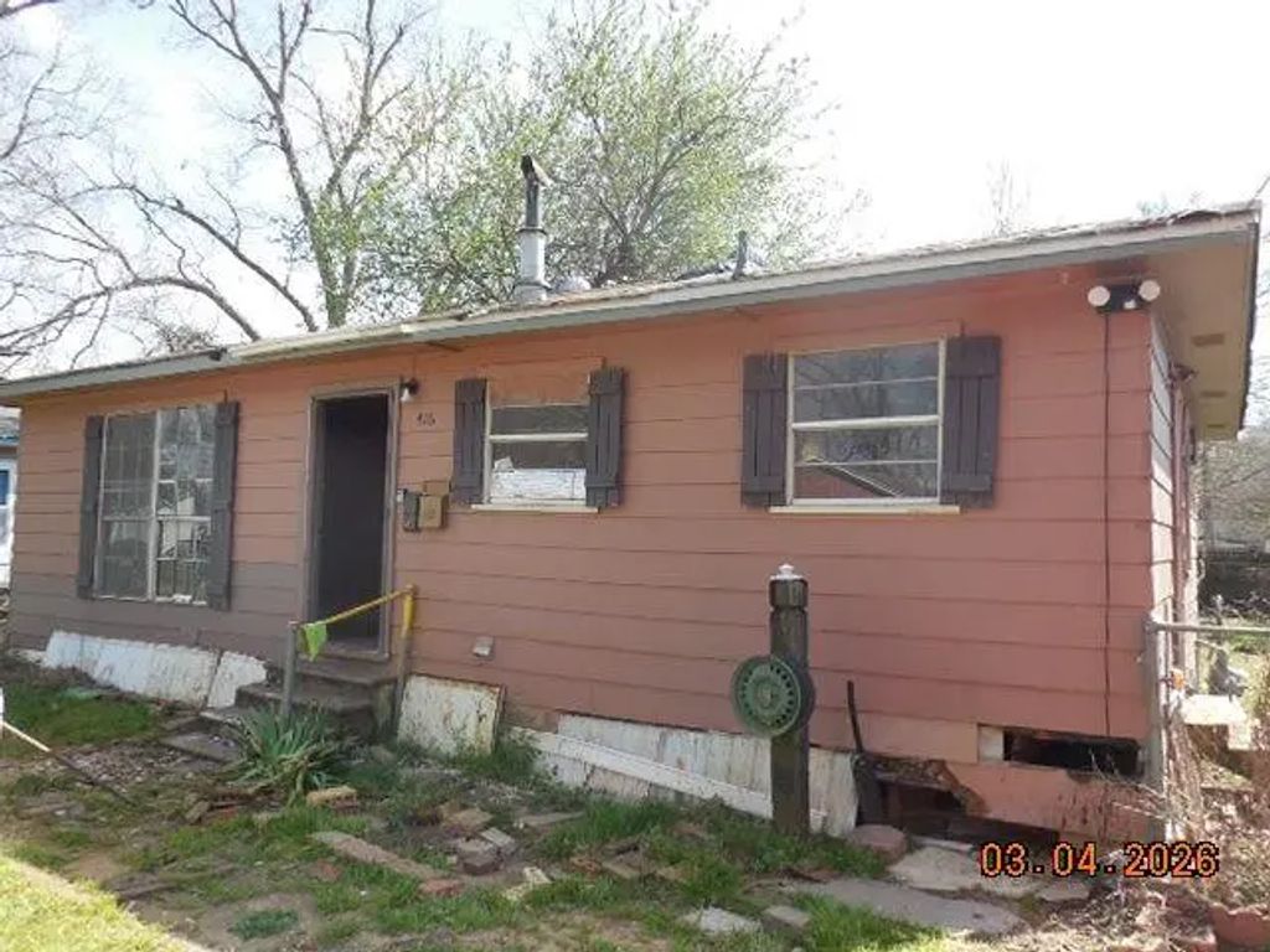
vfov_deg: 54.9
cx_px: 635
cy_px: 476
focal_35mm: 25
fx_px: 917
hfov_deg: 69.4
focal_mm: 4.5
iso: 125
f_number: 3.1
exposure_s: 1/500
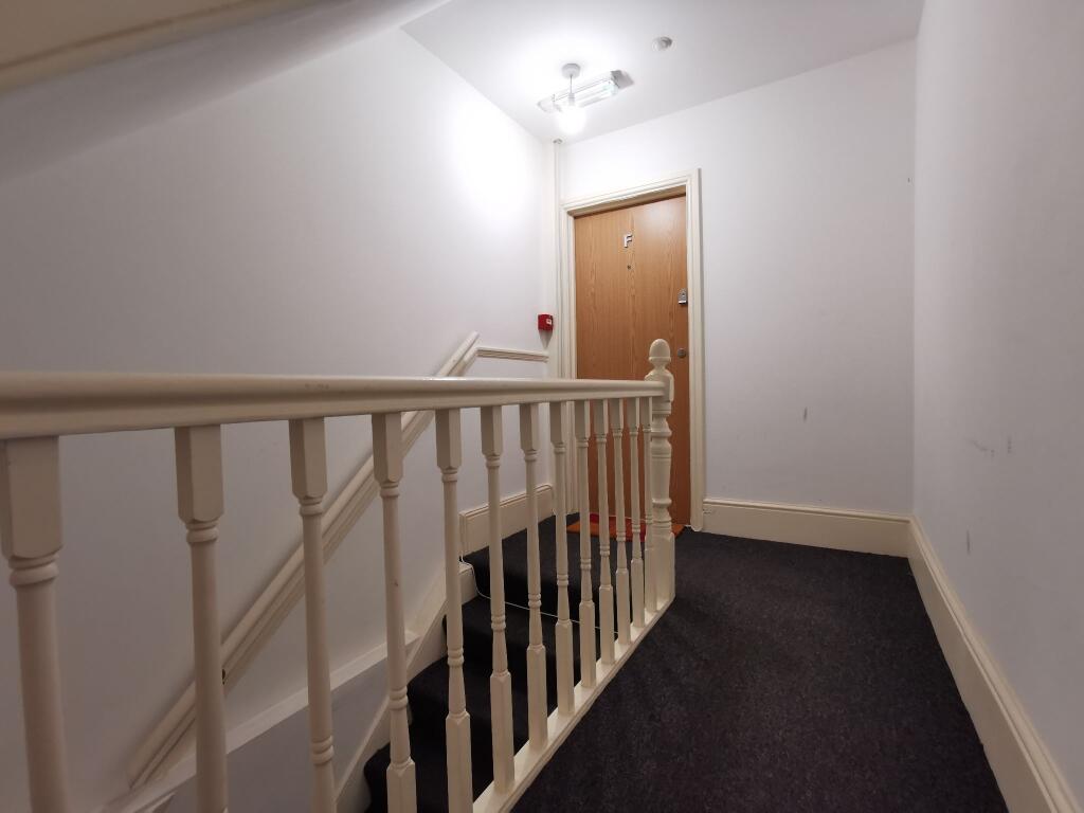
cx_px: 542
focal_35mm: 16
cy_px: 406
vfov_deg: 78.1
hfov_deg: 94.5
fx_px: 501
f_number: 2.2
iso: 250
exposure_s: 1/33.3
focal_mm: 2.35
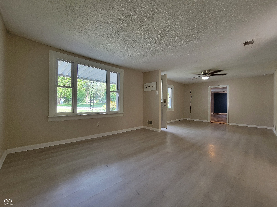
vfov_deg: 89.9
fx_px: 104
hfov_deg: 106.2
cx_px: 138
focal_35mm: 13
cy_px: 104
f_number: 2.2
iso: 200
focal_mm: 2.2
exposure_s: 1/60
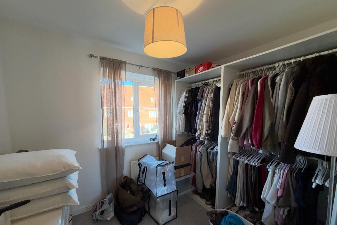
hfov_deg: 100.4
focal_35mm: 15
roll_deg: -0.3
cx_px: 171
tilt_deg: -4.6
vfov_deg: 77.0
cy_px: 126
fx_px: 140
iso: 250
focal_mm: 2.22
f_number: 2.2
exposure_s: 1/100
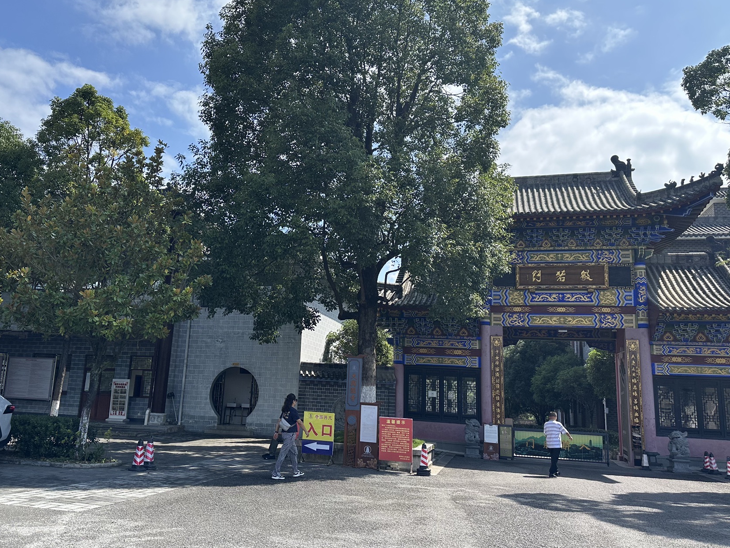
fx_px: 612
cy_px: 266
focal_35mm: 29
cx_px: 318
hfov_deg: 61.4
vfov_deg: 48.2
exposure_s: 1/3155
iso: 80
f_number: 1.78
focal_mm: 6.86
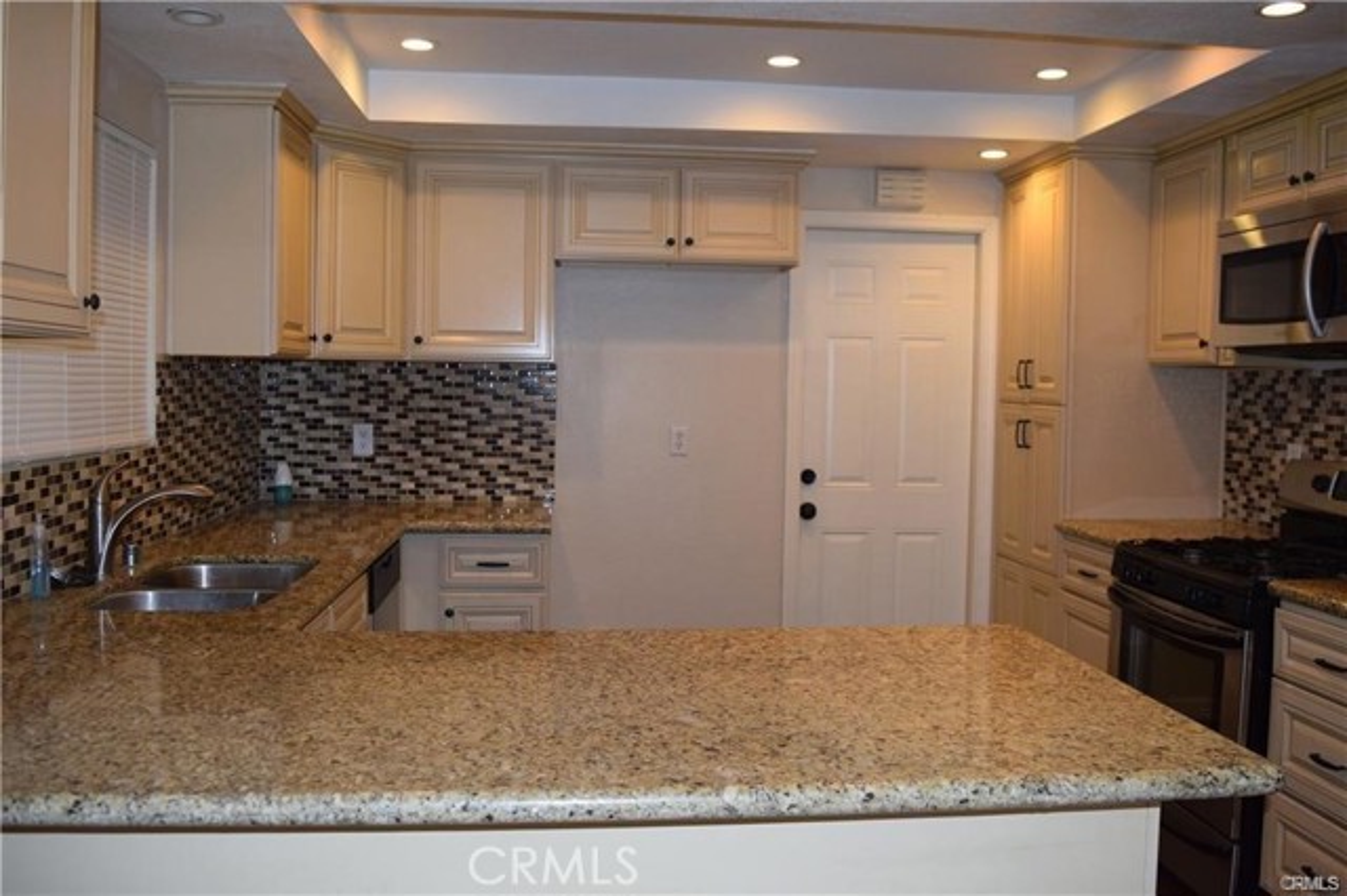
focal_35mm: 32
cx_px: 674
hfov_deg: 59.5
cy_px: 448
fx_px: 1178
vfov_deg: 41.7
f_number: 4.5
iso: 800
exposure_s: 1/80
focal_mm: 21
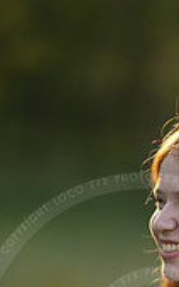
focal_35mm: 229
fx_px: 1790
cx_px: 189
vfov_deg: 9.0
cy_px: 378
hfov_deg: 5.7
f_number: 1.2
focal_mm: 85
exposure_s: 1/1600
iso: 160
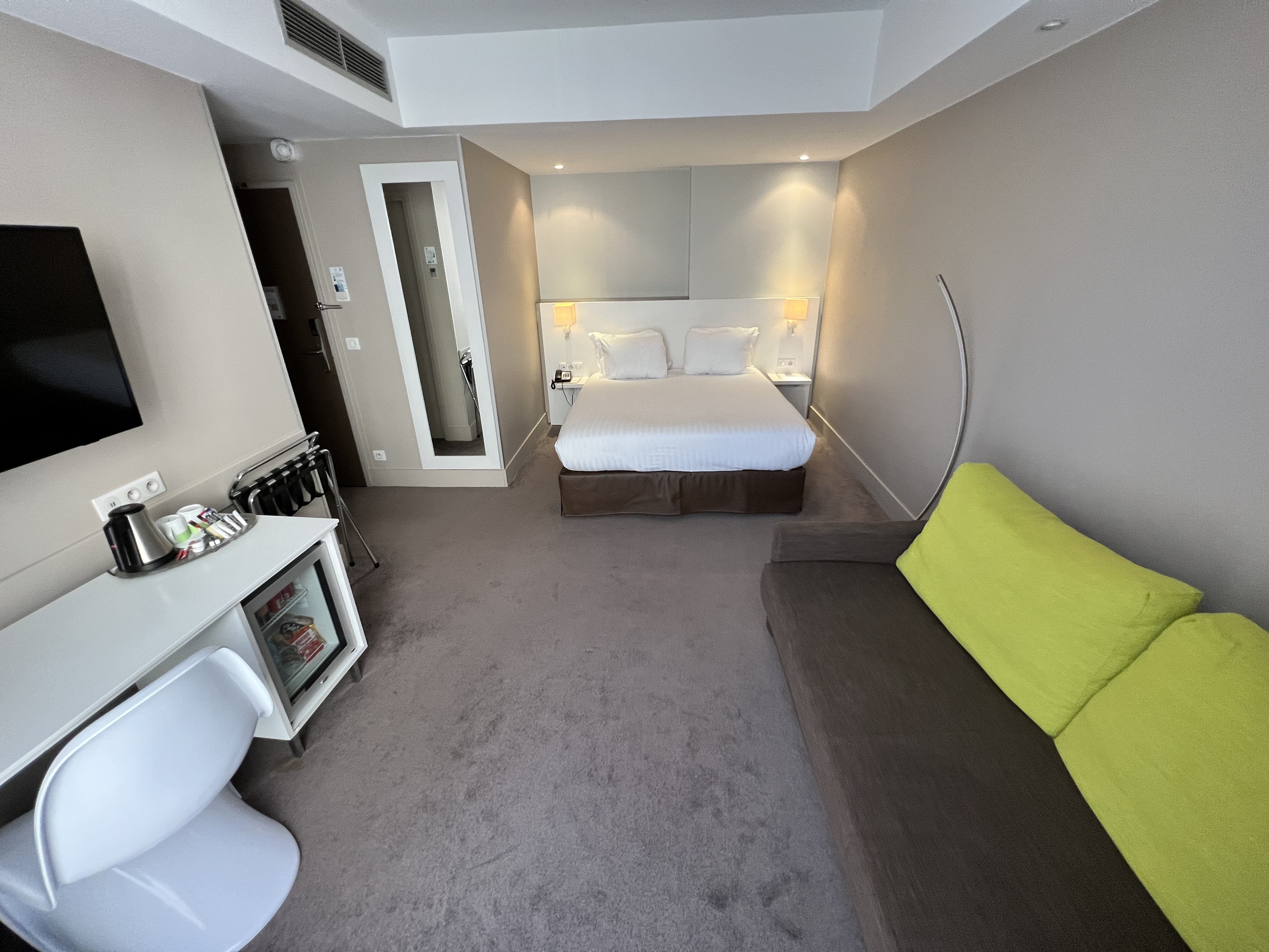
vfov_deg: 89.9
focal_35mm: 13
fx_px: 477
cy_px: 476
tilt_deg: -24.4
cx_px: 634
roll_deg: +1.2
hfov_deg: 106.2
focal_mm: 1.57
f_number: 1.8
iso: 250
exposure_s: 1/100
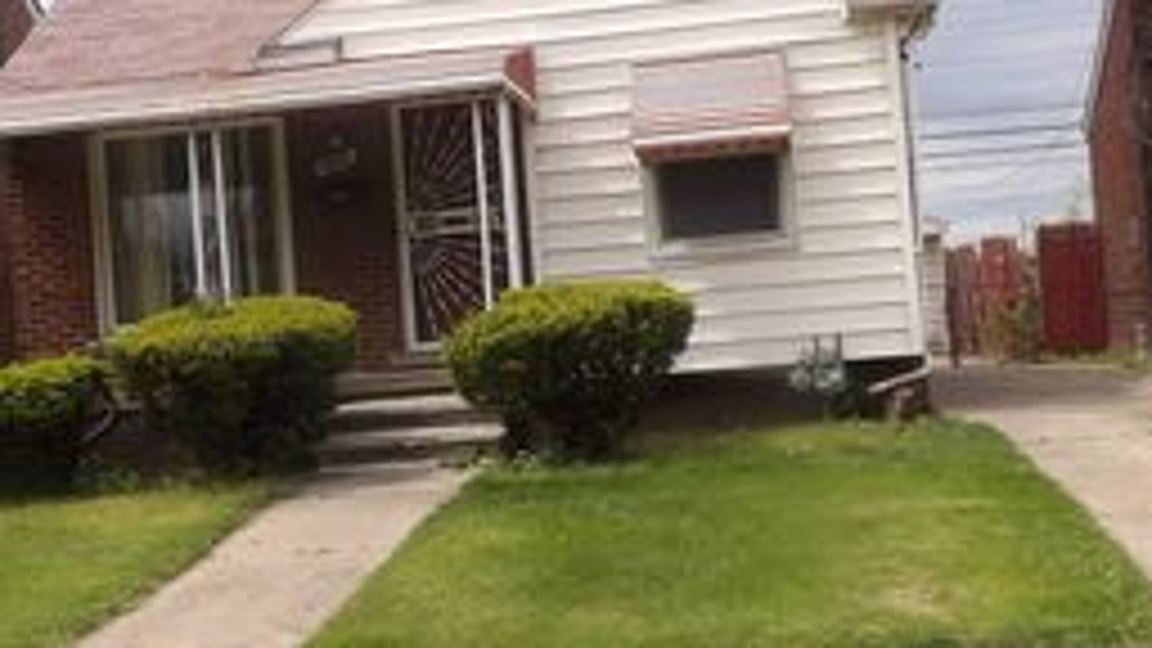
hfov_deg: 40.6
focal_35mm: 51
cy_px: 340
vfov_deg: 23.5
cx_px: 544
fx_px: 1558
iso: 100
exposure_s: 1/963
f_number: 3.2
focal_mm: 4.3
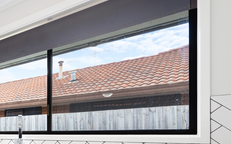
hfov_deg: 39.7
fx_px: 220
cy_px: 137
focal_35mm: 35
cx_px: -46
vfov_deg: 33.8
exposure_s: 1/2.5
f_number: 8
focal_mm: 14
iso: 125
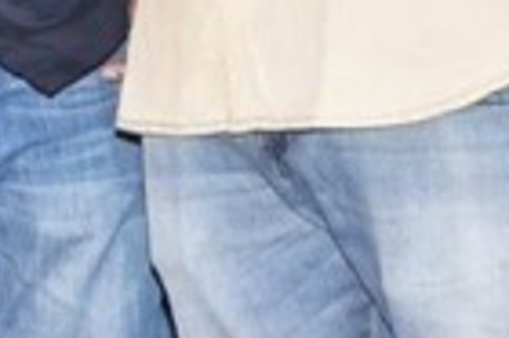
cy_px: -225
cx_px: -1025
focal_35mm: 299
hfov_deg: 6.3
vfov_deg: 4.5
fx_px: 4223
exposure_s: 1/125
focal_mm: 28
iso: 640
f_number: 6.3
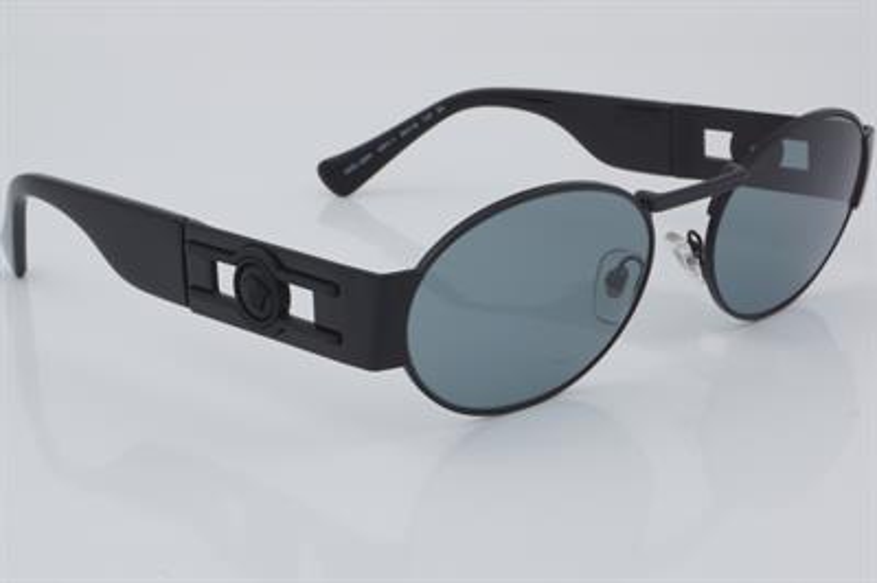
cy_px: 292
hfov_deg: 24.6
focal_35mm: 82
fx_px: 2008
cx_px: 438
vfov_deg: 16.5
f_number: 32
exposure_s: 1/4
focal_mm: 55
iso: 100
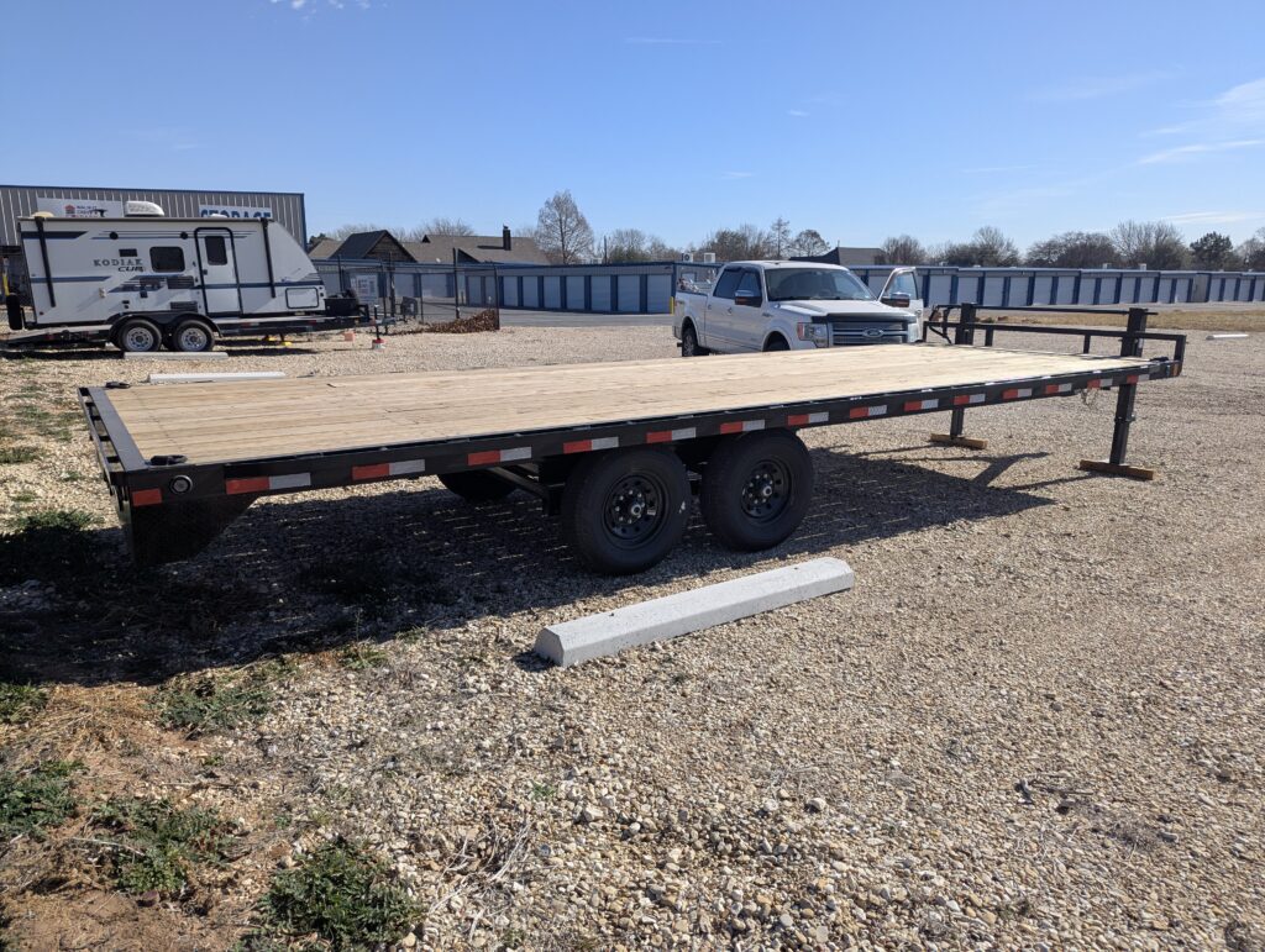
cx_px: 632
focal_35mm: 24
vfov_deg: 56.9
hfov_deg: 71.5
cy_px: 476
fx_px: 878
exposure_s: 1/2309
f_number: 1.85
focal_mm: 6.81
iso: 45
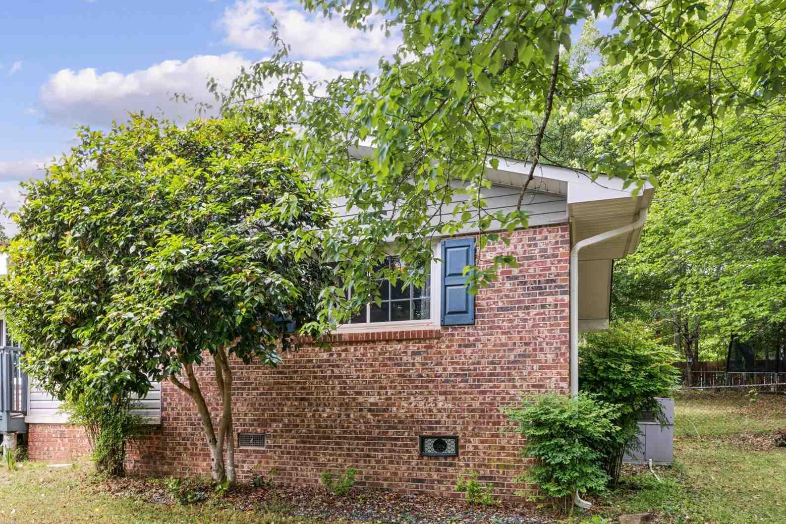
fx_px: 677
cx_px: 250
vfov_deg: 40.9
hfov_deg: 58.7
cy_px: 404
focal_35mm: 31
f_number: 22
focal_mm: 16
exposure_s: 1/2.5
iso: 100
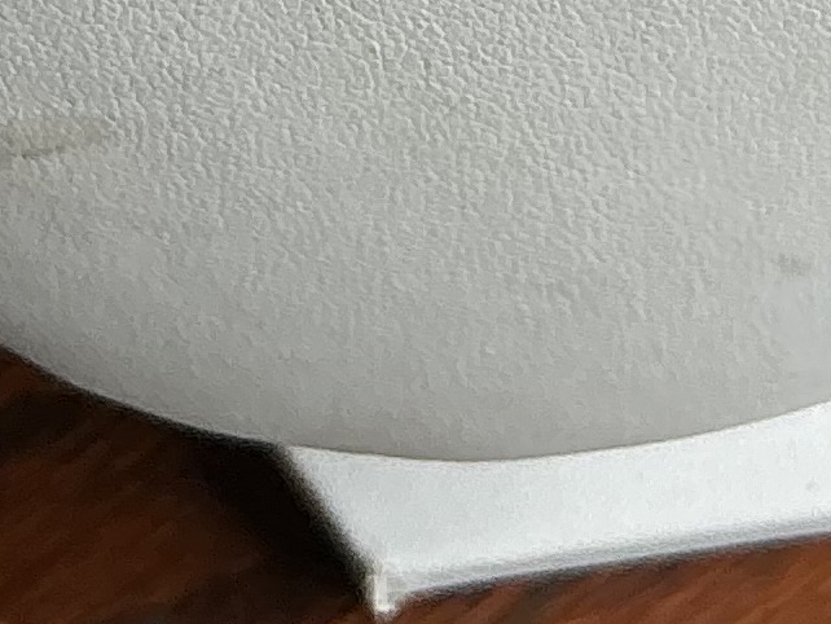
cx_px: 716
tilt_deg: -63.9
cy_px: -845
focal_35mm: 182
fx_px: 4371
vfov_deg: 7.6
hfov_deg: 10.8
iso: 16
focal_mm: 3
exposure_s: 1/118
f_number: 1.8
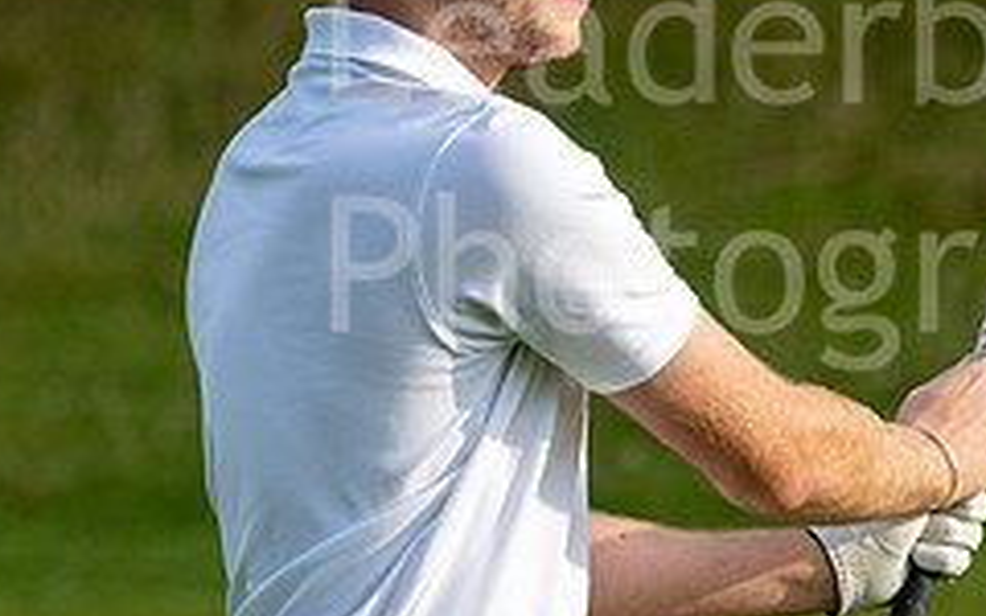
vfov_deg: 0.9
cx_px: 447
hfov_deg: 1.4
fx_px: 40200
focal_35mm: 1496
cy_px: 107
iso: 400
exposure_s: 1/1000
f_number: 5
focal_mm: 300
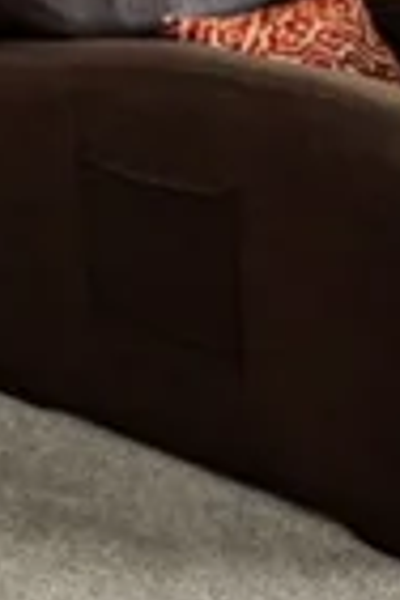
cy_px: -328
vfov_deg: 16.0
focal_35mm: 116
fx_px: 1933
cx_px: -651
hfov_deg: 9.9
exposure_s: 1/3
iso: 100
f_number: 6.3
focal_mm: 19.5
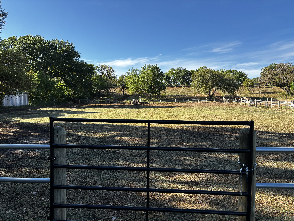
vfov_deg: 53.1
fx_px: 221
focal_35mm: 26
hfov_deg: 67.3
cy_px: 110
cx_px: 147
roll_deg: -1.1
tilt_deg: -2.7
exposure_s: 1/1616
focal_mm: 5.96
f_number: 1.6
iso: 50
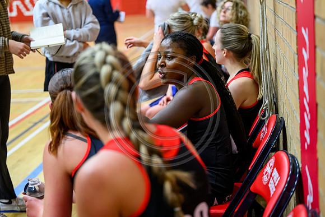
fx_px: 632
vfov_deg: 19.5
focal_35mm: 70
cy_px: 108
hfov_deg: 28.8
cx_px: 162
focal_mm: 70
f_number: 2.8
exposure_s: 1/500
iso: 5000
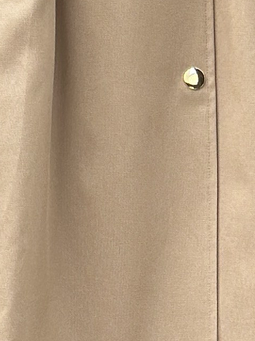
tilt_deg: -4.2
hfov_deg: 4.9
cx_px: 177
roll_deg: -0.7
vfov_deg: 6.5
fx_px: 2977
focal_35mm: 303
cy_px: 2
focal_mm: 6.86
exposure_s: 1/437
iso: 80
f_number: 1.78
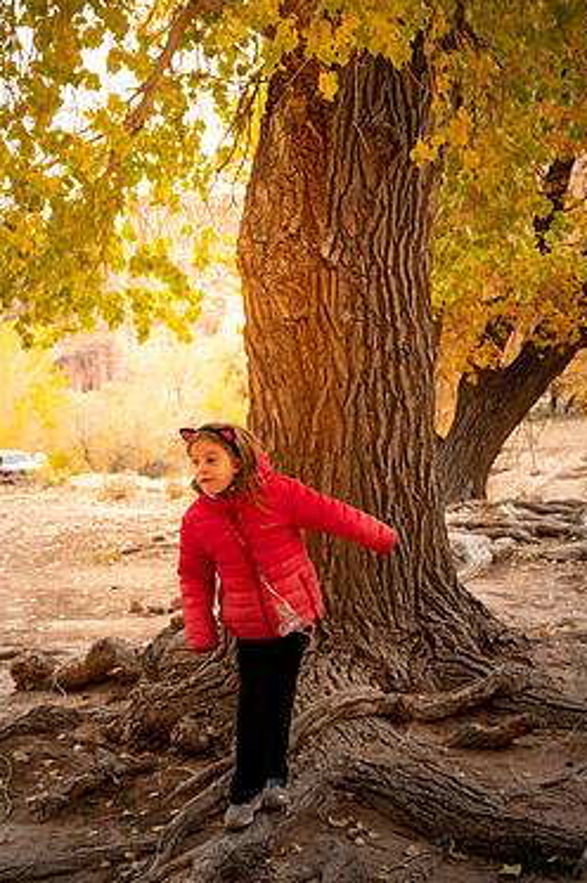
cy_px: 488
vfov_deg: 41.9
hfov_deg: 28.5
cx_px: 349
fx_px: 1152
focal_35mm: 47
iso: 400
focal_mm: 39
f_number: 4
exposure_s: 1/1000
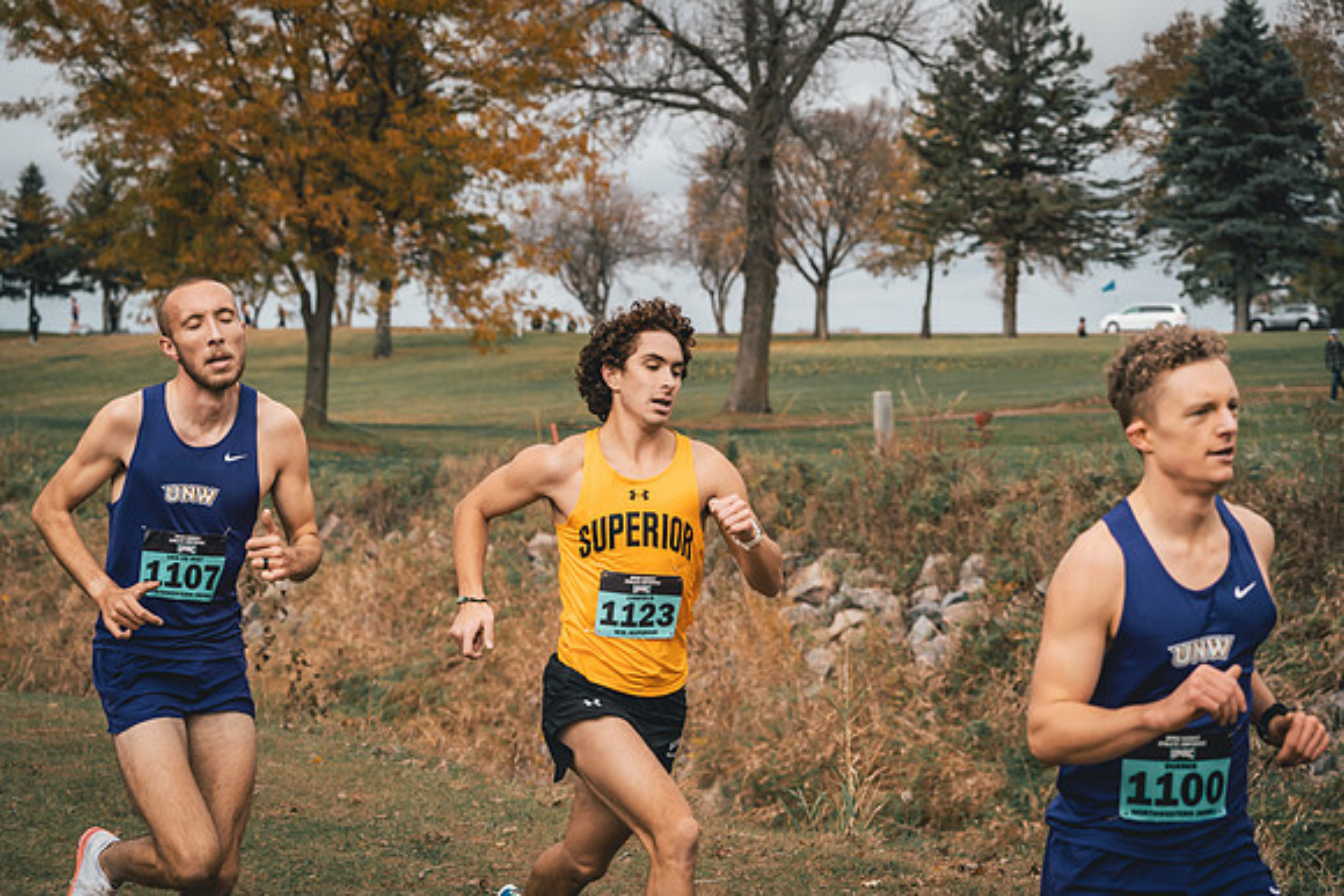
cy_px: 448
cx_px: 672
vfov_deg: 13.8
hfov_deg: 20.6
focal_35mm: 99
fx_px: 3697
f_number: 6.3
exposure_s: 1/1250
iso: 400
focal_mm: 99
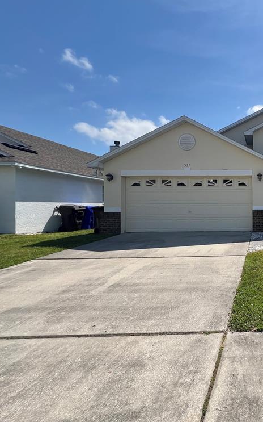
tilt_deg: +1.3
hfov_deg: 48.9
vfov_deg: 88.0
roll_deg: +0.7
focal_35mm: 19
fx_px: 218
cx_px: 272
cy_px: 204
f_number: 1.8
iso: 32
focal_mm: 1.57
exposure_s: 1/1876
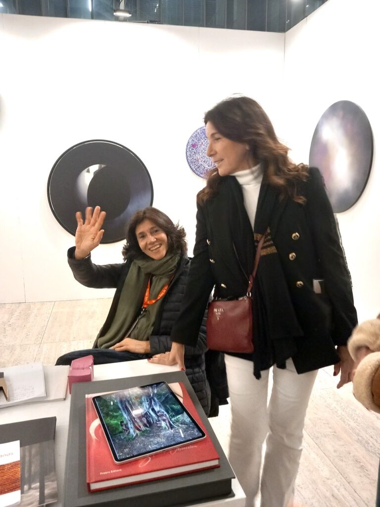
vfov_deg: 65.3
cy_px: 254
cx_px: 190
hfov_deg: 51.4
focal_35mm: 27
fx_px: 395
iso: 250
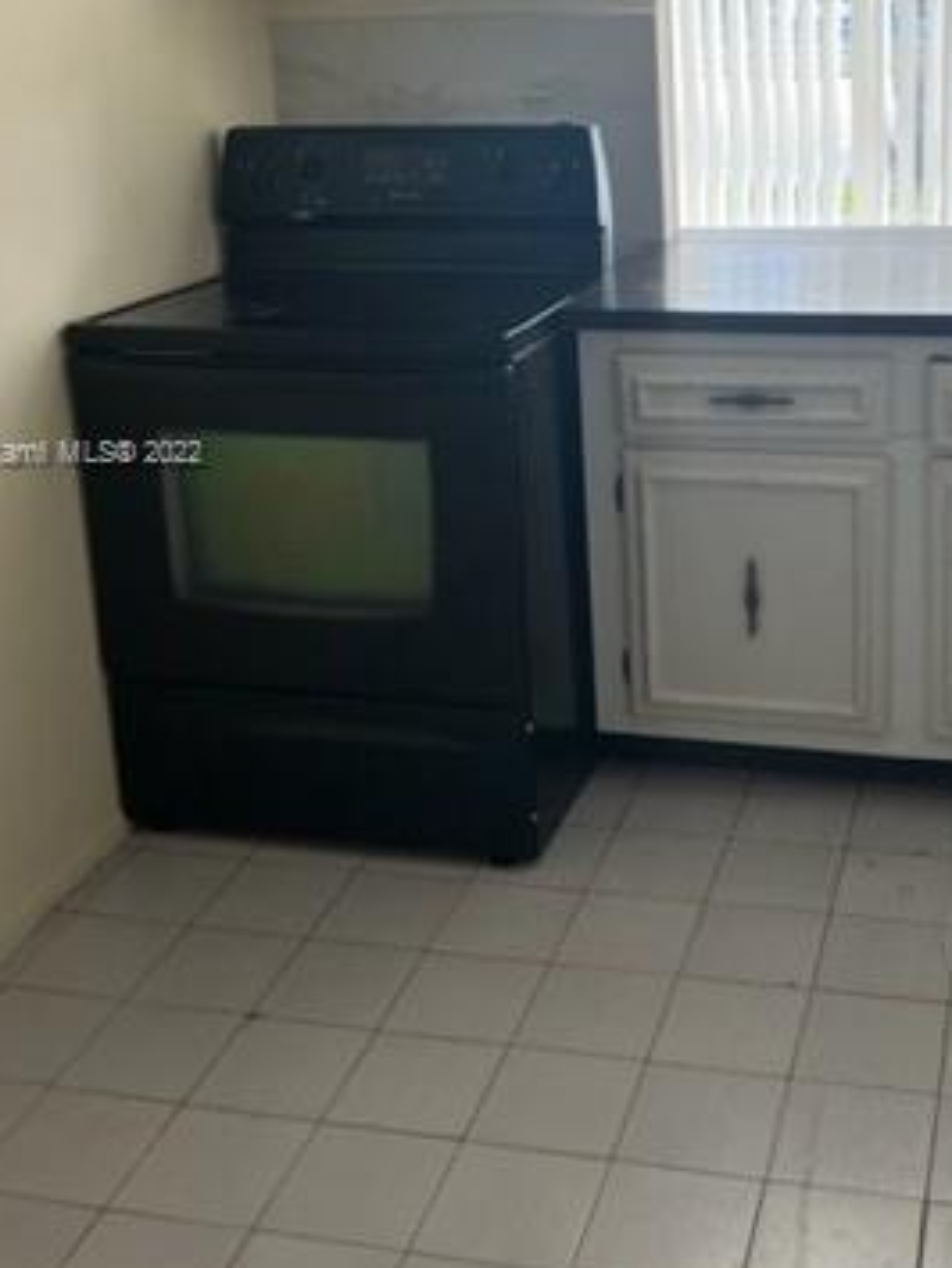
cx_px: 651
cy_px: 455
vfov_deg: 40.1
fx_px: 1721
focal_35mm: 47
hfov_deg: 30.6
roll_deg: +2.1
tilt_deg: -13.3
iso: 40
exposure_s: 1/215
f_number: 1.5
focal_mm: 5.7
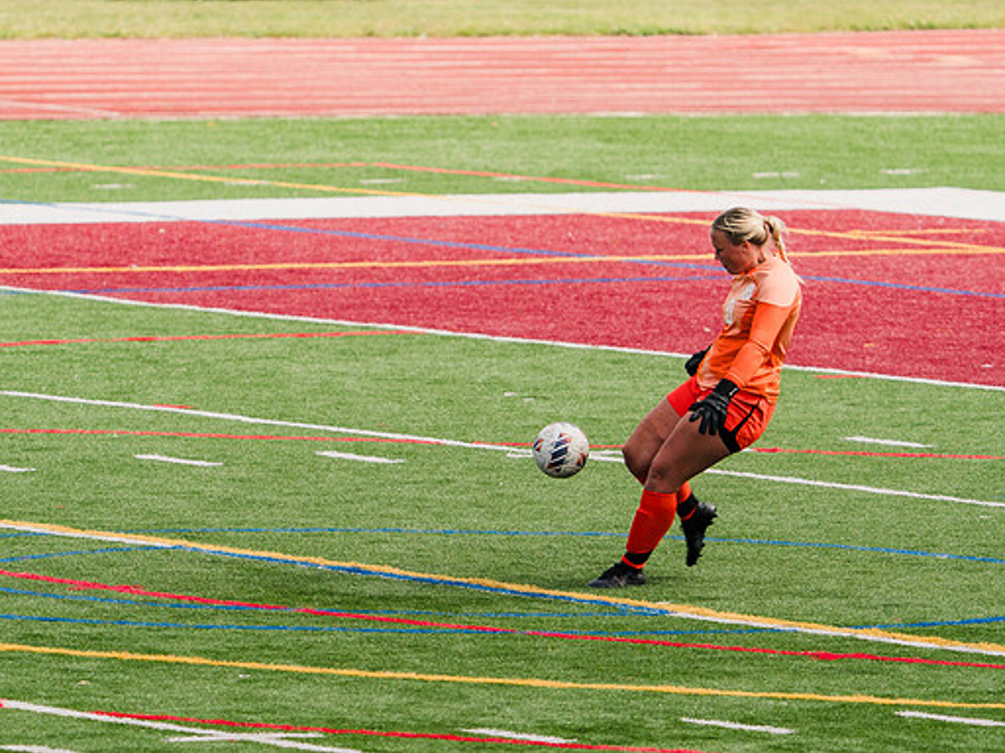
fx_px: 15474
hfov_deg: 3.7
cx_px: 444
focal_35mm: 533
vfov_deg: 2.8
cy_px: 365
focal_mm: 332
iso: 400
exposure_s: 1/1600
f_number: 6.3
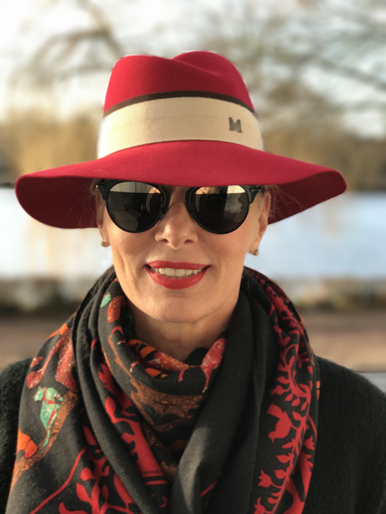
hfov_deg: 25.7
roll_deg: -1.9
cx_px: 193
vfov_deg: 33.8
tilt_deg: -5.3
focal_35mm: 57
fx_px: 847
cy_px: 257
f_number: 2.8
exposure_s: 1/100
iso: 25
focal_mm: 6.6
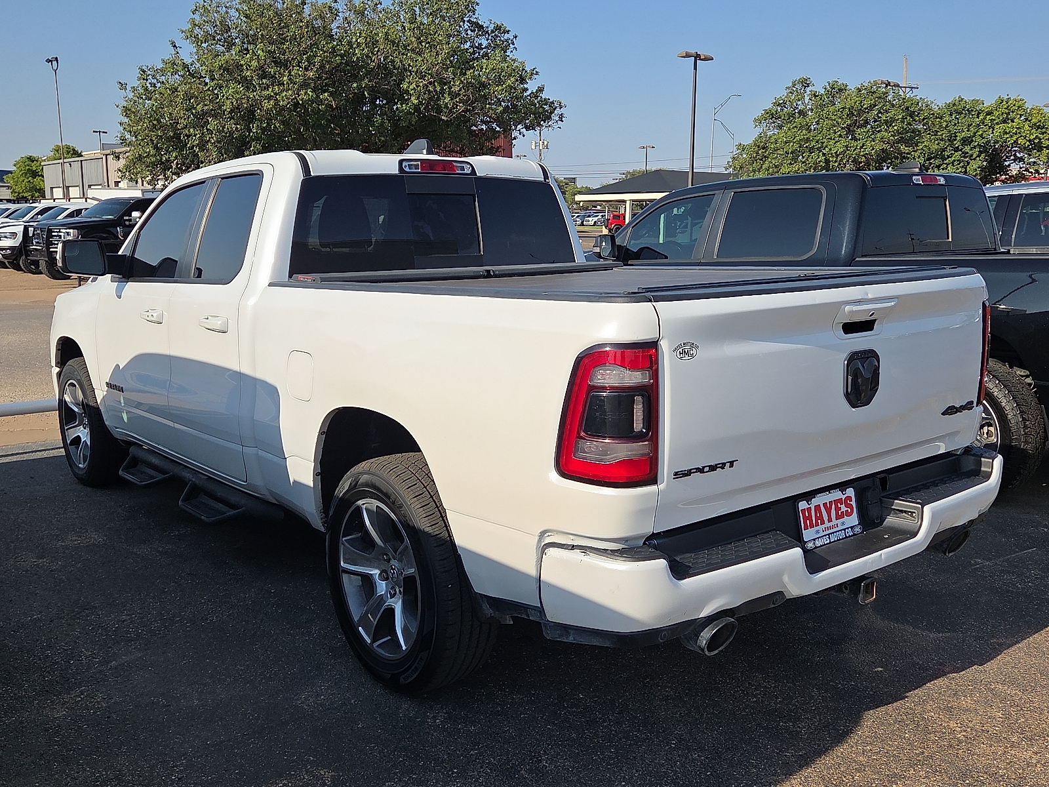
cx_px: 524
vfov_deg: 44.2
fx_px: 970
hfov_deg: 56.8
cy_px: 394
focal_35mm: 32
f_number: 1.8
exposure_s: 1/10000
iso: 77
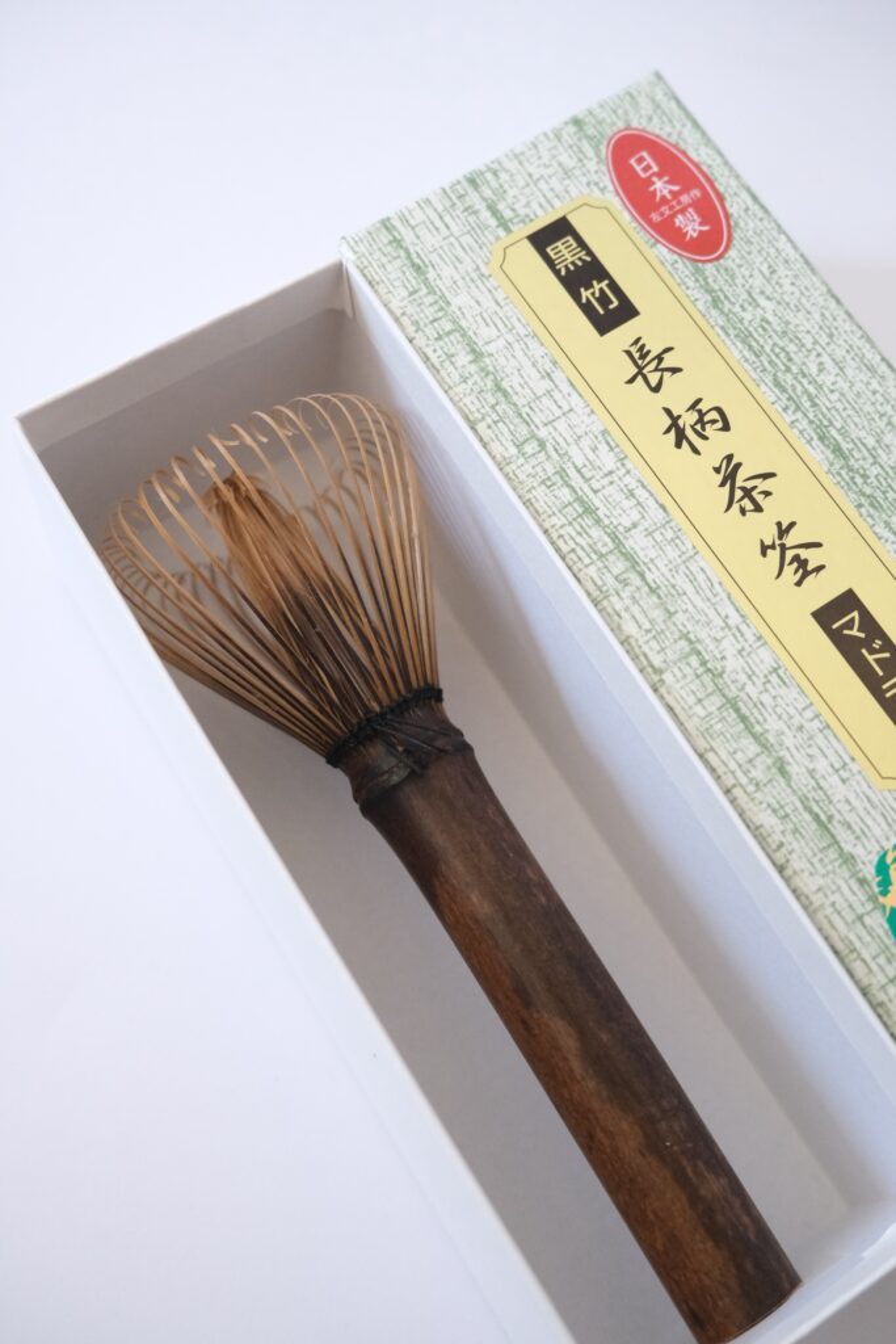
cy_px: 672
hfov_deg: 31.9
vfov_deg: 46.4
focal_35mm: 42
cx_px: 448
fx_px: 1567
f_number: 4.5
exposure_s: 1/100
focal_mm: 28
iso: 3200
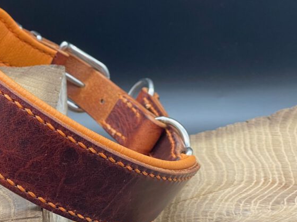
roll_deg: +3.9
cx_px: 43
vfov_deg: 15.5
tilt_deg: -27.9
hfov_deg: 20.3
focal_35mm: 95
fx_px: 815
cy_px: 101
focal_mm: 6
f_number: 2
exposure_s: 1/100
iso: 100
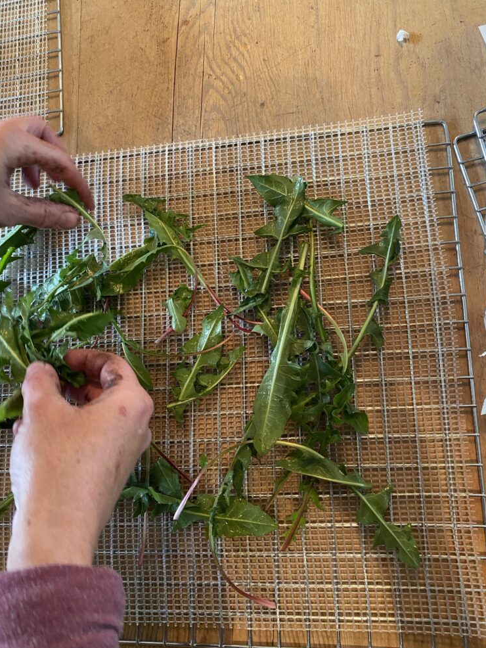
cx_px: 250
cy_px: 321
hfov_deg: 51.4
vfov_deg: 65.3
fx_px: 505
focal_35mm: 27
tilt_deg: -75.9
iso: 320
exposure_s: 1/40
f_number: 1.8
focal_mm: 4.25
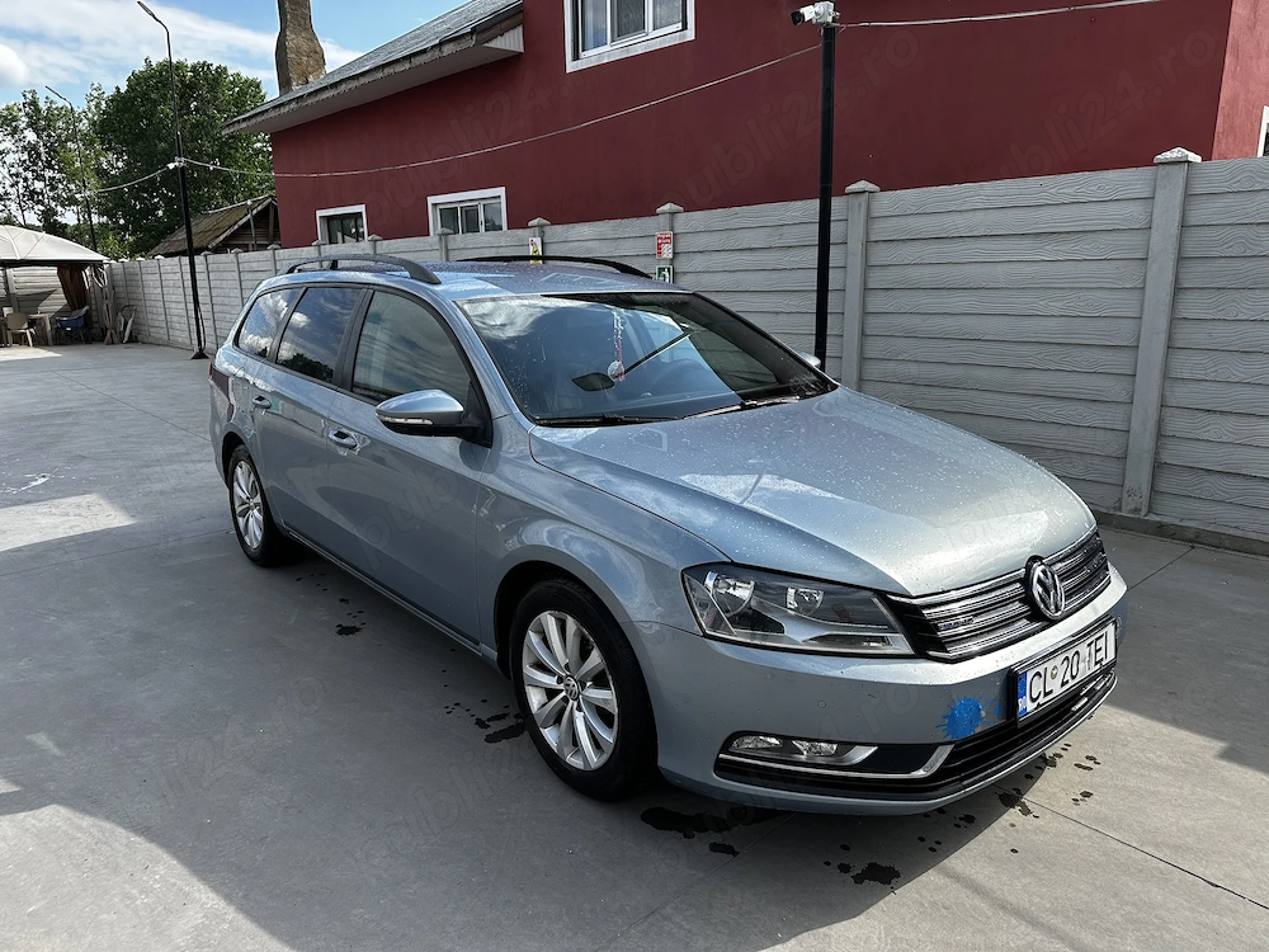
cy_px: 476
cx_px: 634
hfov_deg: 71.6
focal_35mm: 24
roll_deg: +1.0
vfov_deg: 56.8
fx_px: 880
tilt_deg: -13.5
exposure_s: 1/2110
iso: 80
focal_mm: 6.86
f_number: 1.78
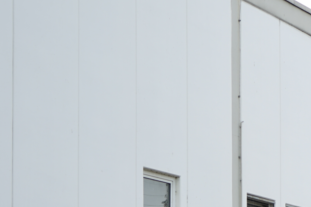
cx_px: 565
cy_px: 317
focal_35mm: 161
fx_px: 1391
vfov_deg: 8.3
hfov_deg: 11.8
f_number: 4
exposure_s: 1/125
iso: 50
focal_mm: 43
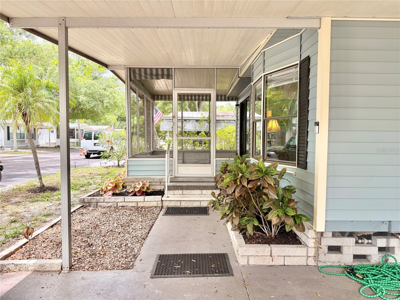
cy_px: 150
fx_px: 277
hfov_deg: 71.6
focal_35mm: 24
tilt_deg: -3.1
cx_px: 200
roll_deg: -0.3
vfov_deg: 56.8
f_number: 1.78
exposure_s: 1/888
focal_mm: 6.76
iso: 100
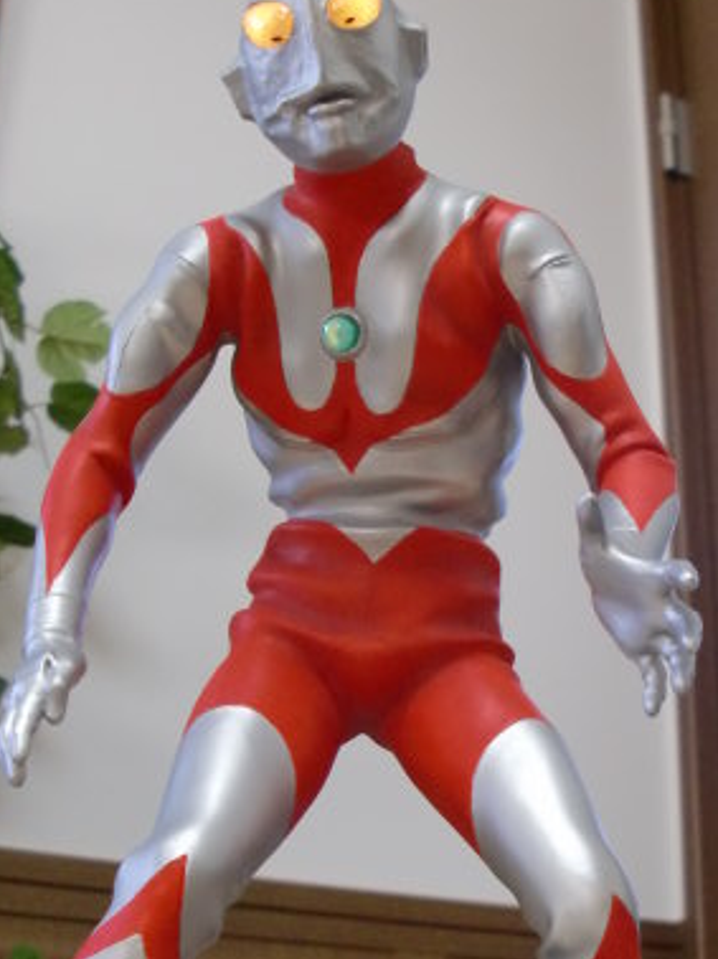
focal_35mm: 61
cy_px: 652
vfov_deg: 31.4
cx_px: 419
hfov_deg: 24.0
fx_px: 1689
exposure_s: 1/60
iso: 400
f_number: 2.8
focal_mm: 6.3
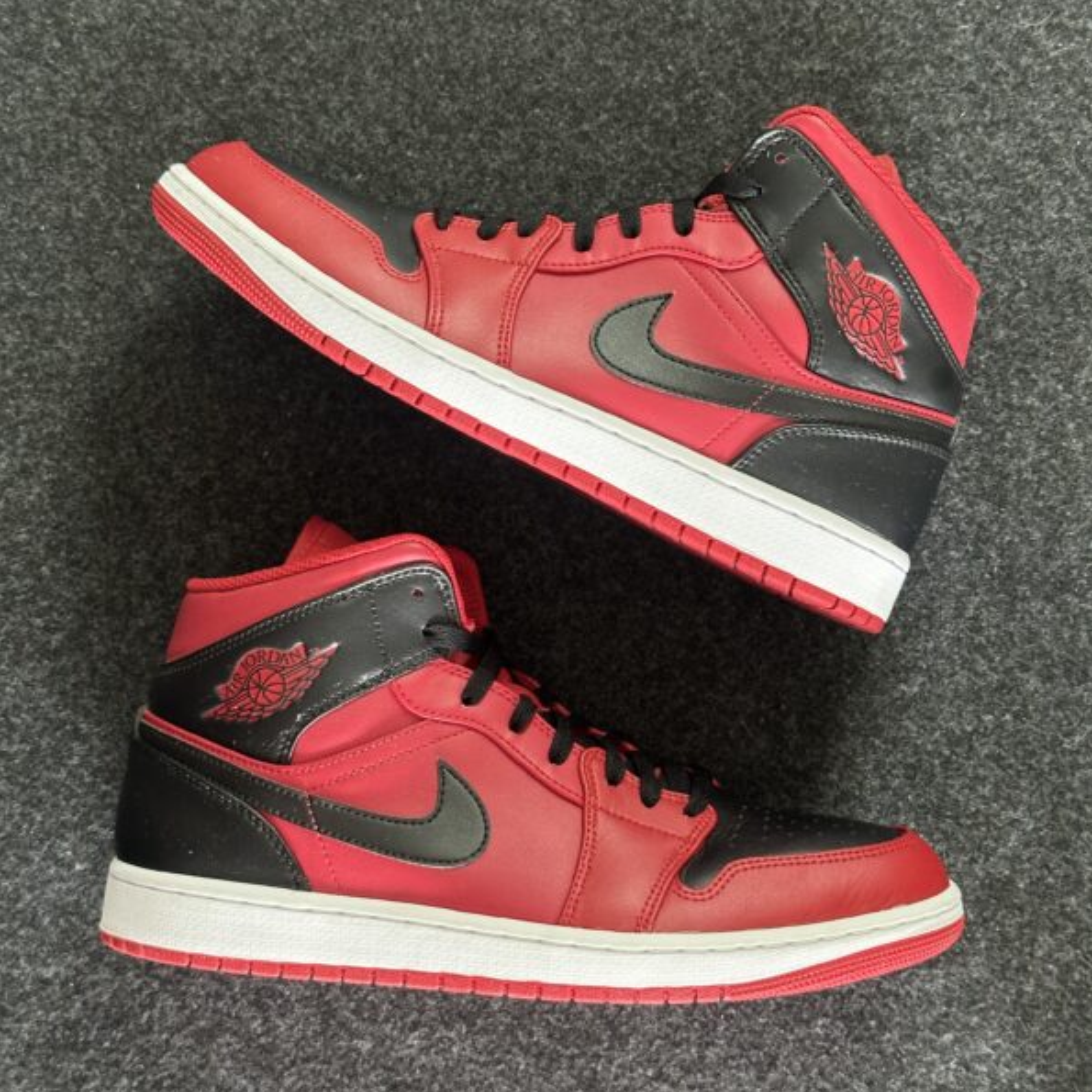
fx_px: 2034
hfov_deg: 30.0
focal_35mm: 57
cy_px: 574
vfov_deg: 30.0
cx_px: 549
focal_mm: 6.86
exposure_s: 1/33
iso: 250
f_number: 1.78
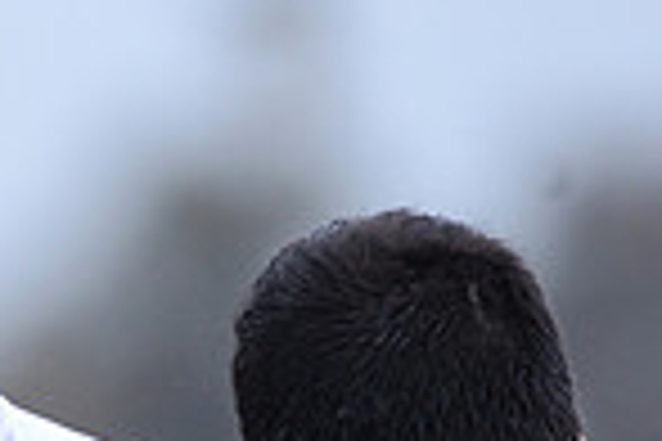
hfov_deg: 1.2
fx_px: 30486
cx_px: -45
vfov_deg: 0.8
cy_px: 862
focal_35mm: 1658
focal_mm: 420
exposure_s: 1/1600
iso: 800
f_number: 4
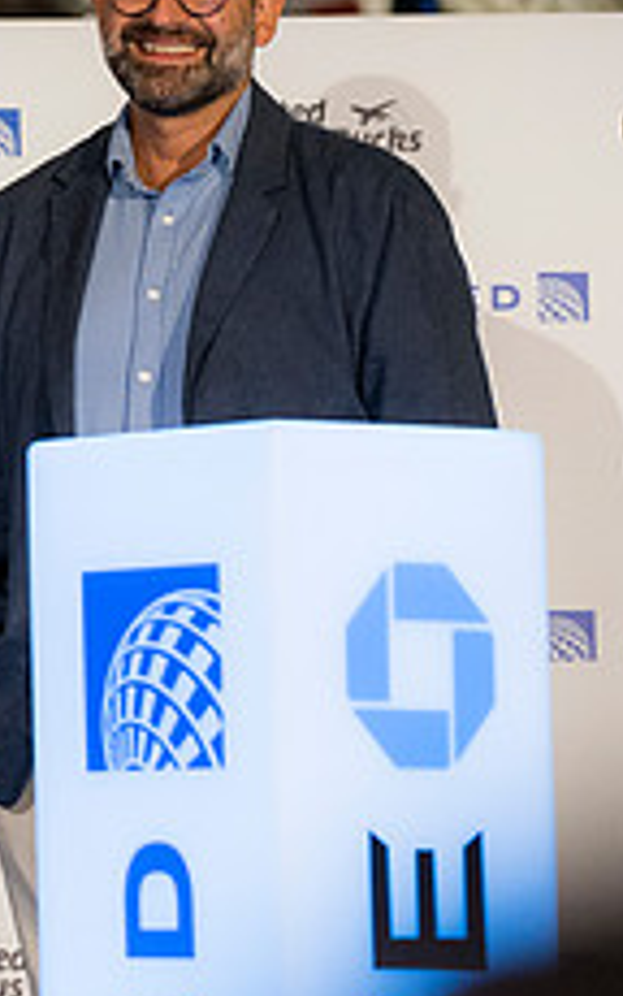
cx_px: -506
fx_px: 6702
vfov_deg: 8.5
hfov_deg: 5.2
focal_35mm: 247
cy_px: 299
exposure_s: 1/200
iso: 800
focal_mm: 64
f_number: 2.8
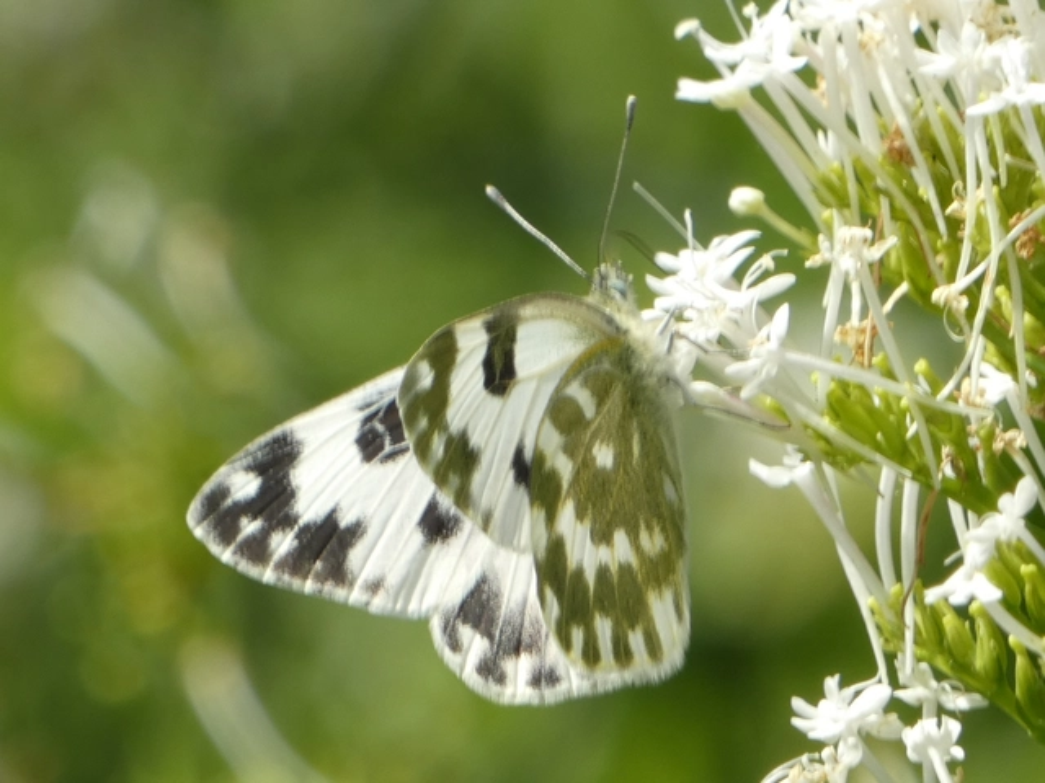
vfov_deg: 2.2
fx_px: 20558
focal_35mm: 681
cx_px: 522
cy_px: 392
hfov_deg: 2.9
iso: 80
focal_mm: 121.9
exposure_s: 1/100
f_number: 5.6
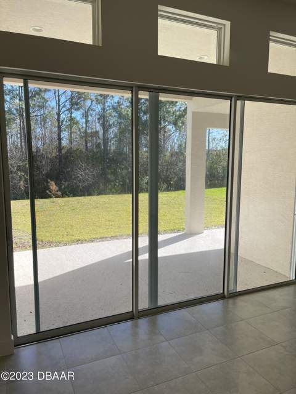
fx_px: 285
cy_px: 197
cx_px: 148
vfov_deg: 69.4
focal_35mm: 25
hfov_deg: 54.9
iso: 32
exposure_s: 1/592
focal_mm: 5.1
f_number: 1.6
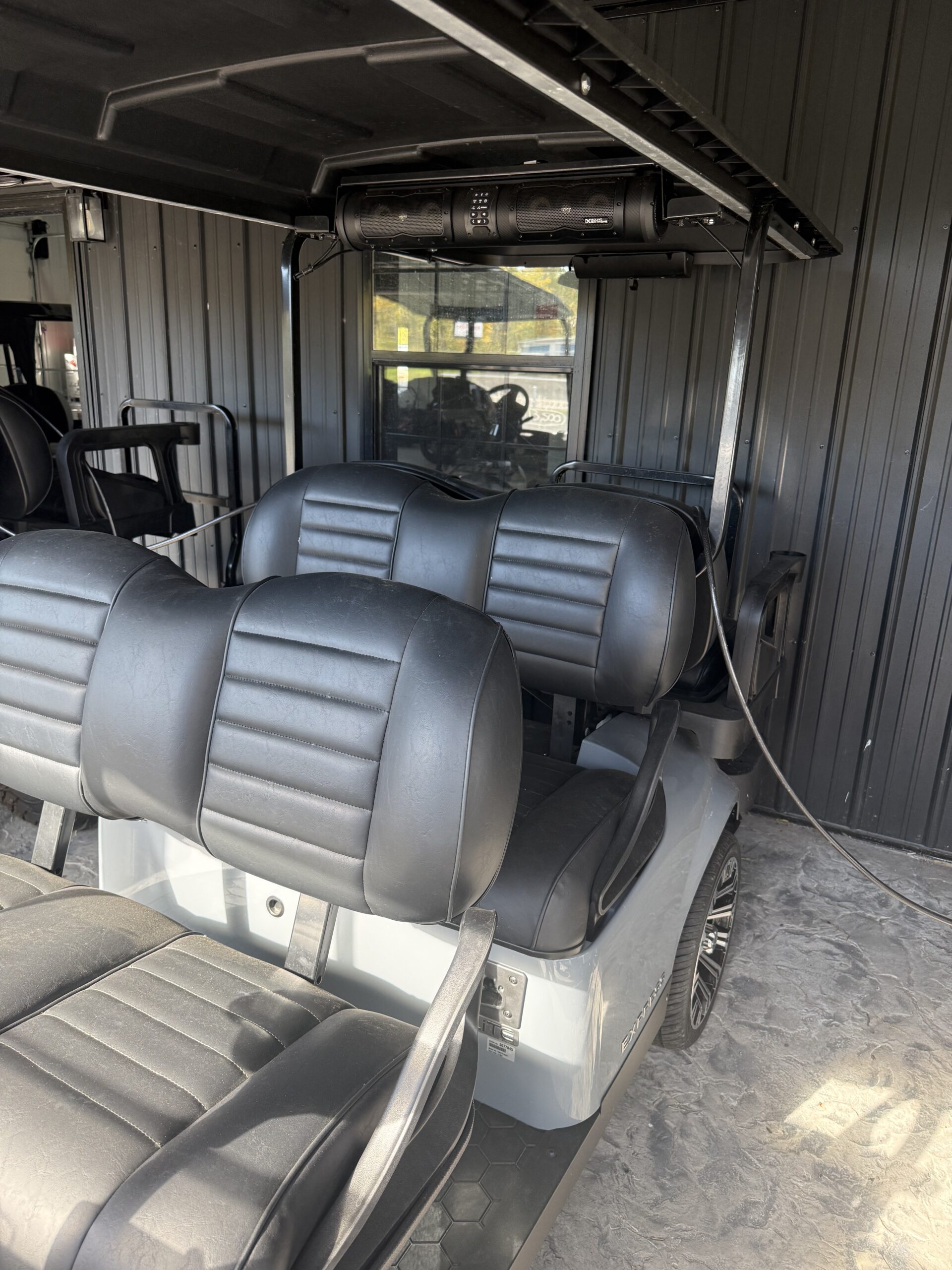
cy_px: 635
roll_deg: -2.4
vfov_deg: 71.6
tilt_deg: -15.0
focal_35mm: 24
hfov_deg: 56.8
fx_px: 880
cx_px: 476
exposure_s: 1/231
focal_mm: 6.76
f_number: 1.78
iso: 160
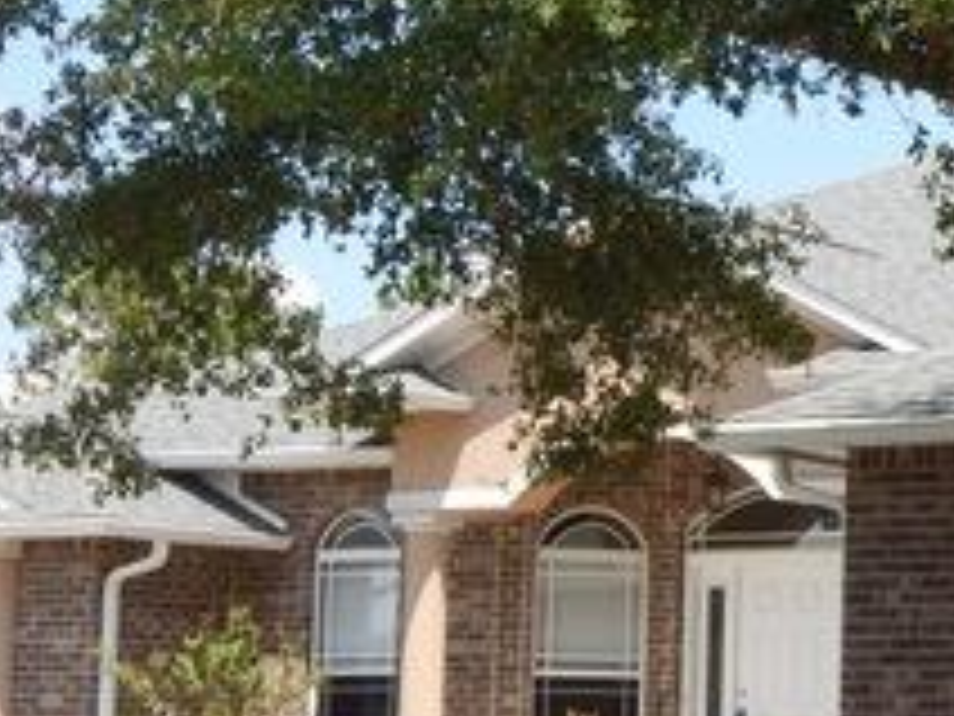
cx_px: 1071
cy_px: 324
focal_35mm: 130
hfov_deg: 14.8
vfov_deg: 11.4
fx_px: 3583
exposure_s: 1/640
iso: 125
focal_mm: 7.7
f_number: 3.6
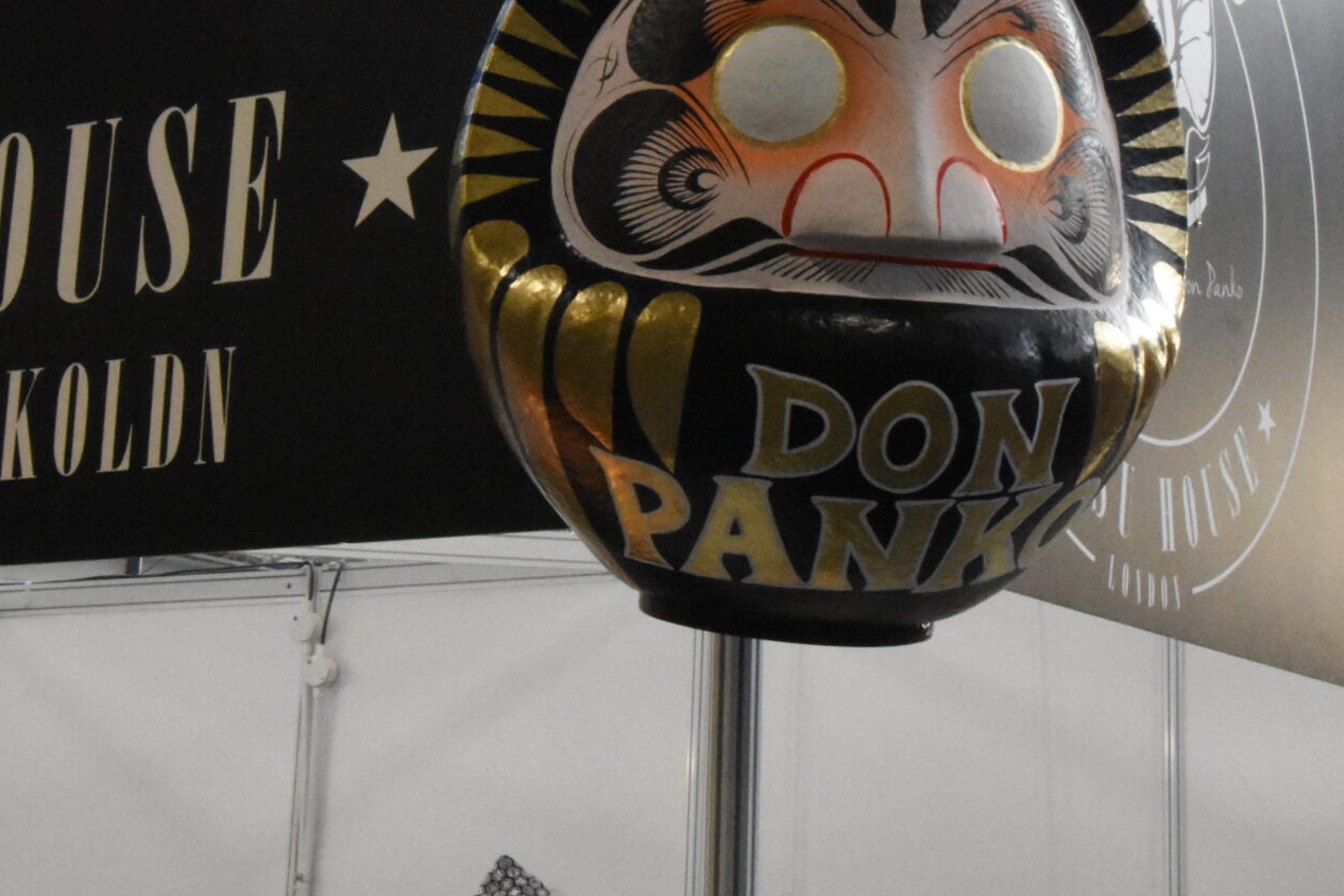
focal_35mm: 85
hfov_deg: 23.9
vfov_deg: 15.9
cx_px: 725
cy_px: 132
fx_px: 3173
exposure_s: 1/100
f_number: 22
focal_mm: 28
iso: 8000
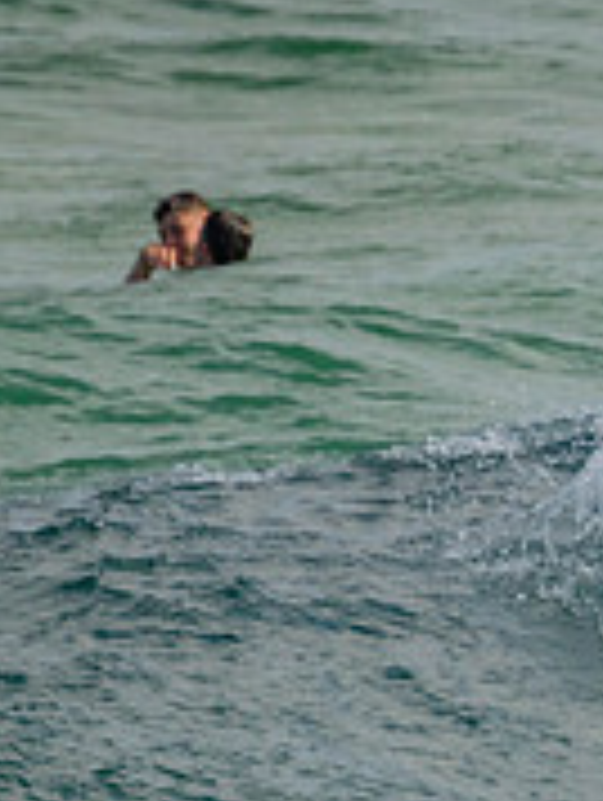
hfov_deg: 0.5
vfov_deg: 0.7
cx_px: 1413
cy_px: 742
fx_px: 64786
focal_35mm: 2796
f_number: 11
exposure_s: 1/2000
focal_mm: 800
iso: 1100
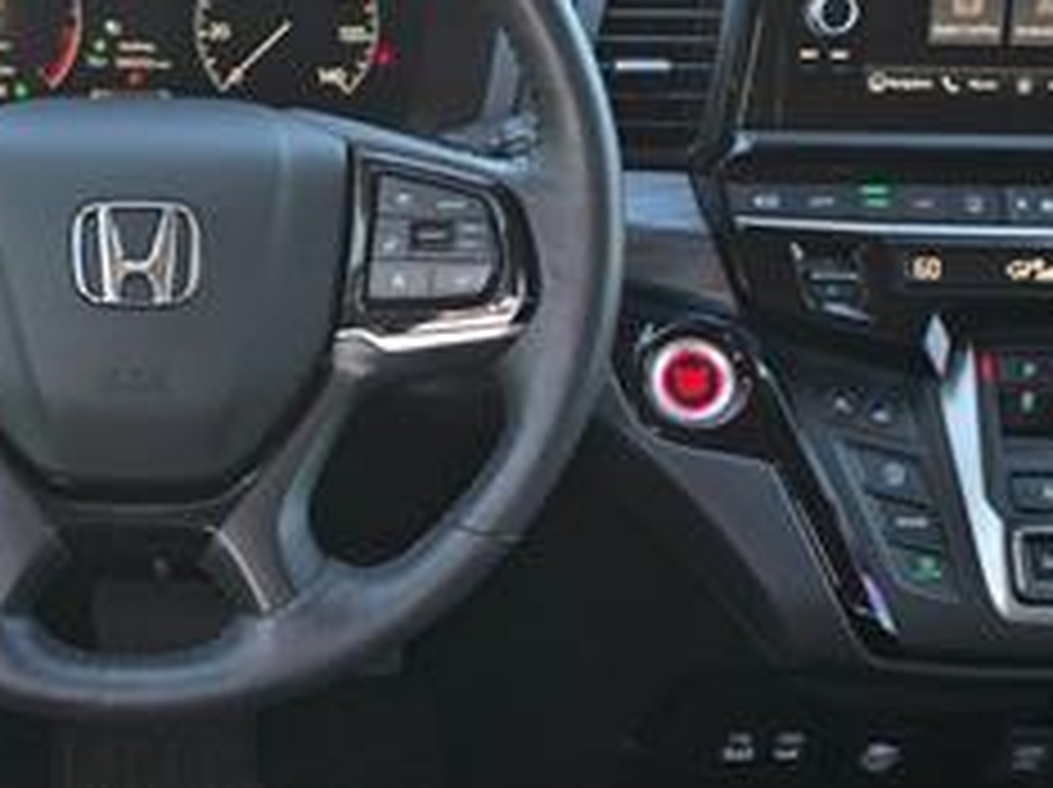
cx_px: 220
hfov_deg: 30.1
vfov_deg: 23.2
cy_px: 495
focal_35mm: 63
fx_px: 1914
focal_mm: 6.3
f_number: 1.7
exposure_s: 1/180
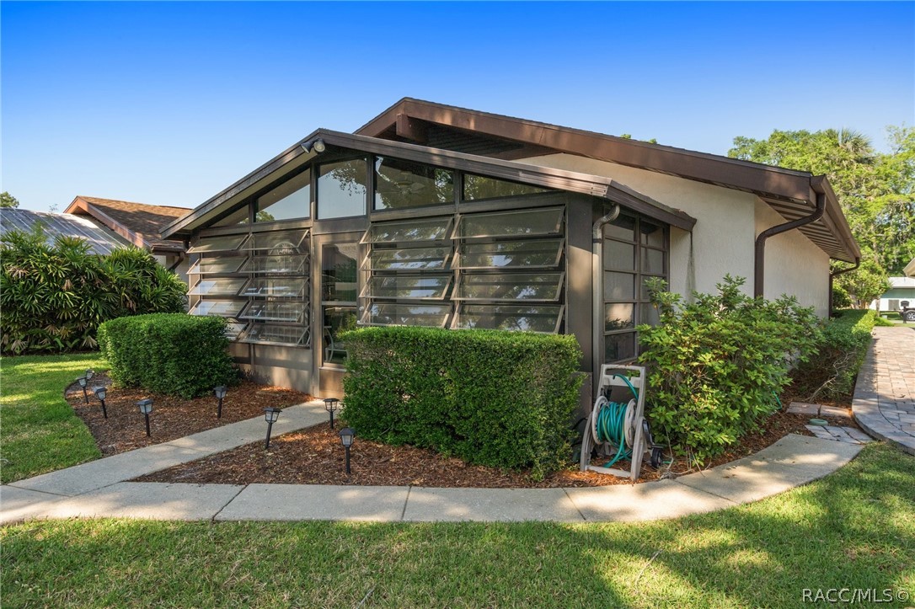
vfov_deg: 57.2
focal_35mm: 22
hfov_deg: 78.6
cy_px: 304
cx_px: 458
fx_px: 559
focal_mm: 22
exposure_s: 1/800
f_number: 8
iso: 400
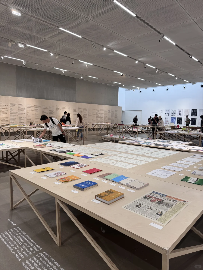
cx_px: 102
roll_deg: -1.1
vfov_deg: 71.6
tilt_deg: -5.1
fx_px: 188
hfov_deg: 56.8
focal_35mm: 24
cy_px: 135
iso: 100
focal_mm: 6.76
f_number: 1.78
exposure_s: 1/121
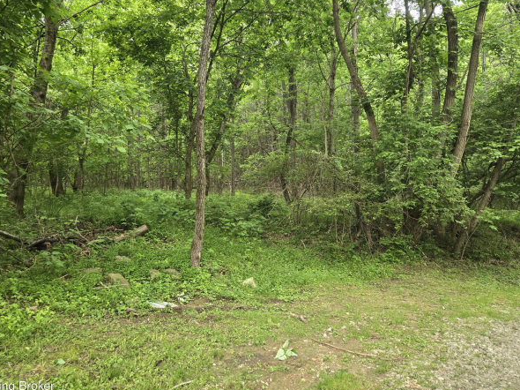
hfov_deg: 67.1
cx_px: 232
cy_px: 185
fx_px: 390
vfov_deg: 53.0
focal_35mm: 26
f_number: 1.8
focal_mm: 5.4
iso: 200
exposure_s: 1/180
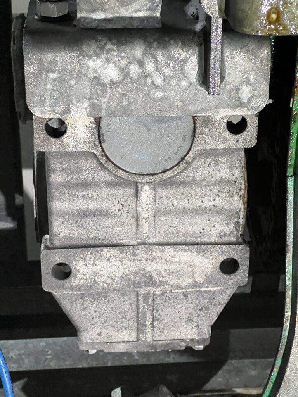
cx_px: 149
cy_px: 198
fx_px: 884
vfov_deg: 25.3
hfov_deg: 19.1
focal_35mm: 77
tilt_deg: +63.6
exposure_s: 1/50
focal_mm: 9
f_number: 2.8
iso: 800
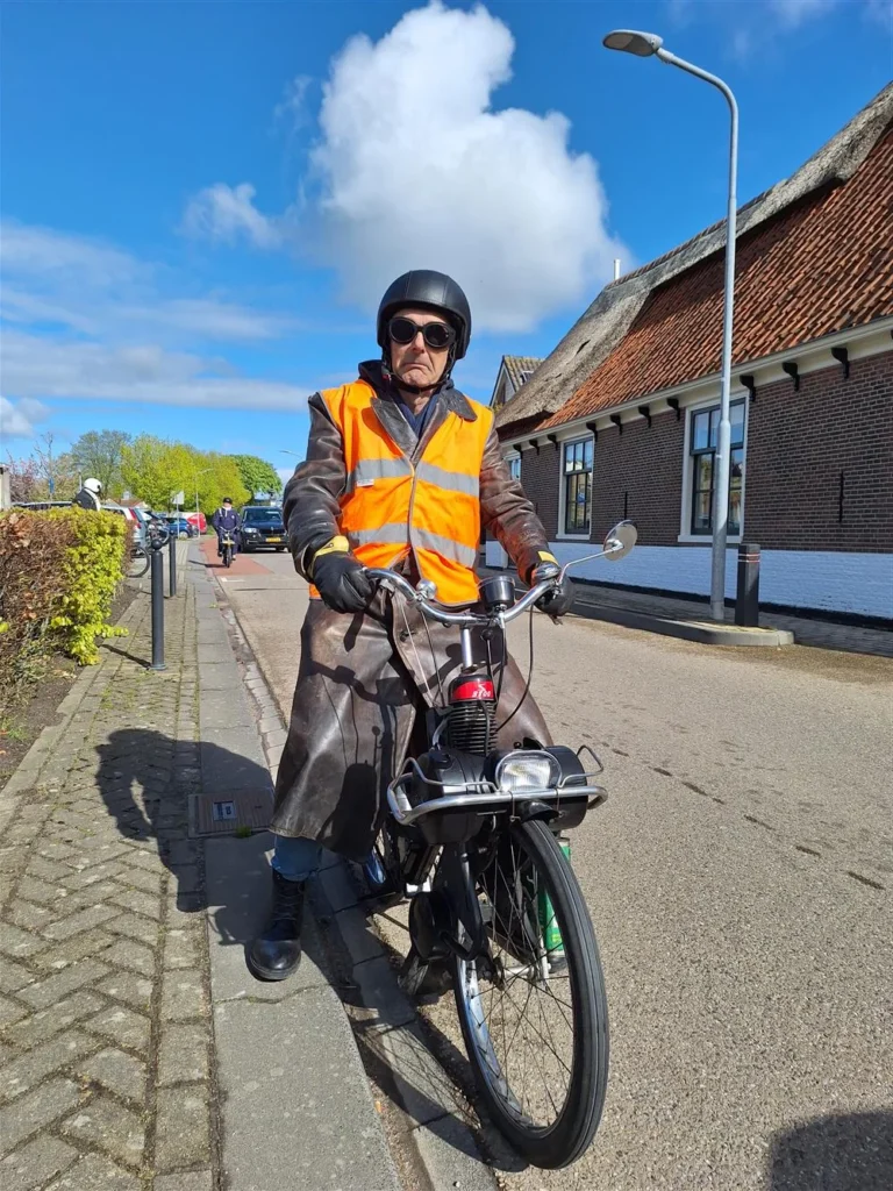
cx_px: 446
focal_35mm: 23
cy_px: 596
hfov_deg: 58.9
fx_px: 791
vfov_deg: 73.9
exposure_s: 1/2755
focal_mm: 5.54
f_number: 1.8
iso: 40
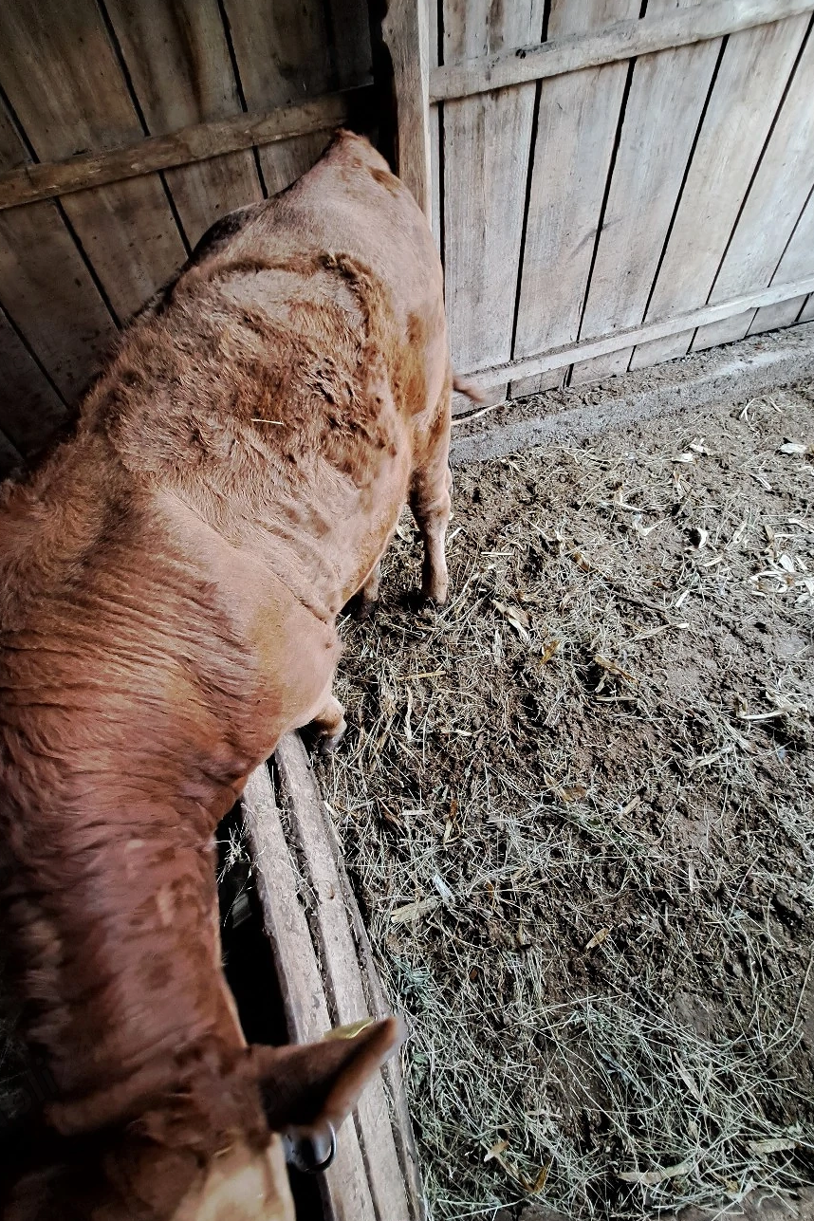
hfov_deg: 80.9
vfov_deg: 104.2
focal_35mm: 14
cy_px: 621
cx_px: 361
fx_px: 475
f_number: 2.2
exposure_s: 1/25
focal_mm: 1.74
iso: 320
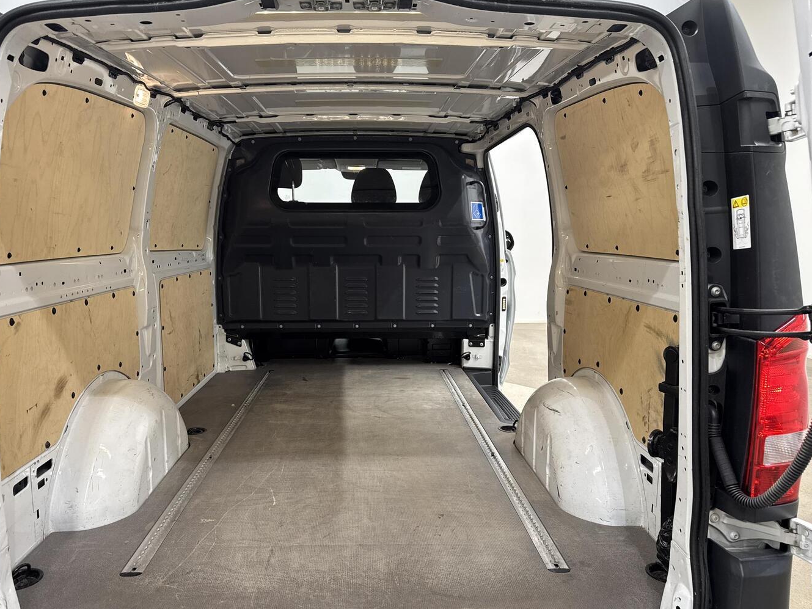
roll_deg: +0.1
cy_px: 323
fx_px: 610
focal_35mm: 26
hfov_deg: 67.2
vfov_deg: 53.0
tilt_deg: -10.0
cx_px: 373
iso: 125
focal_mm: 6.76
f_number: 1.78
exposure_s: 1/50
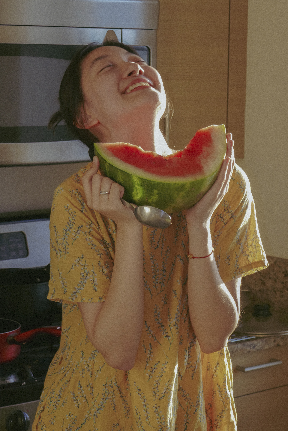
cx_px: 144
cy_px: 216
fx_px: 1080
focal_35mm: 90
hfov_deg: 15.2
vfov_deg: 22.6
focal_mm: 32.8
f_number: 5
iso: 400
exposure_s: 1/60
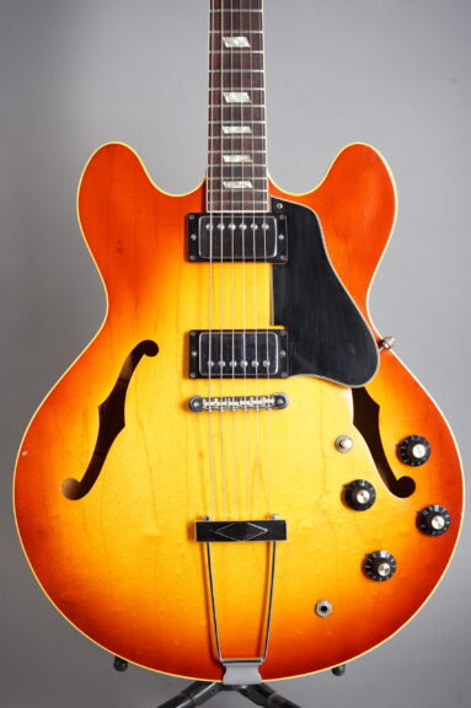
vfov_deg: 32.4
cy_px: 354
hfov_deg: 21.9
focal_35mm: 62
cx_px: 236
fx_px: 1219
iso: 160
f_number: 8
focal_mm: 62
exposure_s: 1/125
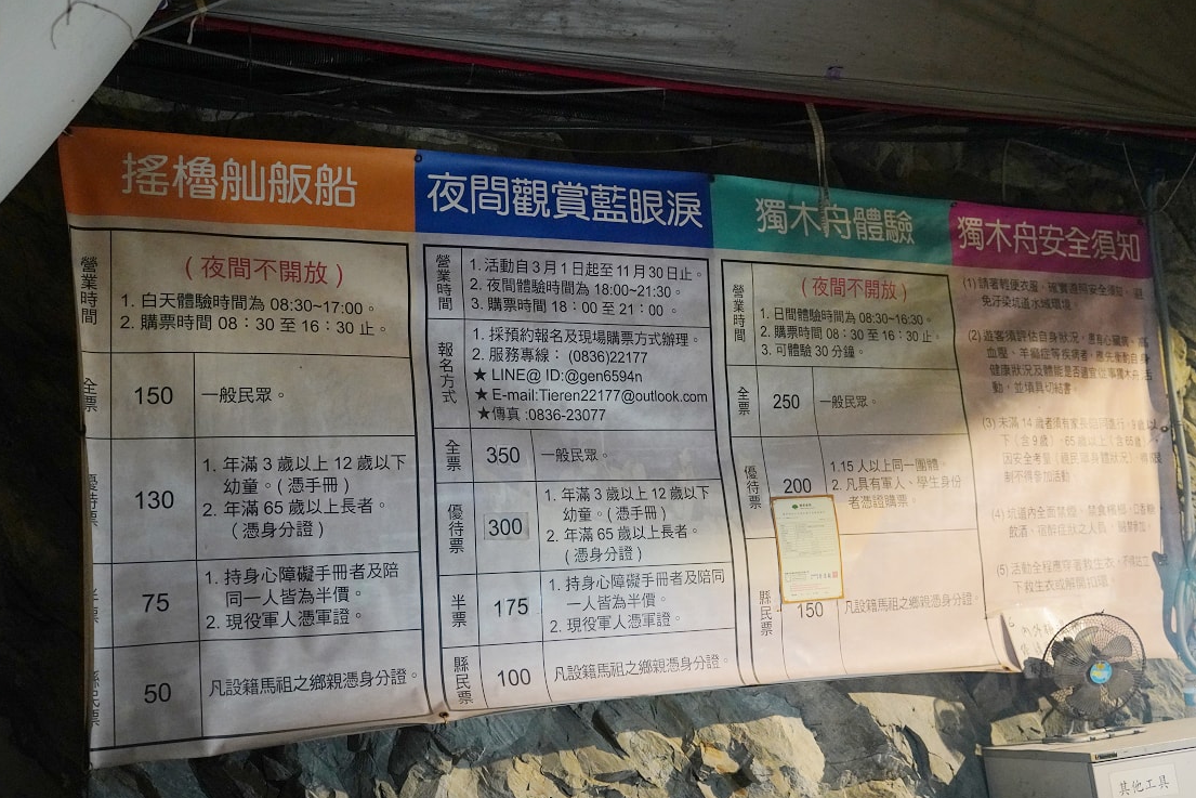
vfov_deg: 35.1
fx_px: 1263
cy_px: 389
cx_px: 588
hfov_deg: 50.7
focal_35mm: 38
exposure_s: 1/160
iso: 8000
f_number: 2.8
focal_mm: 35
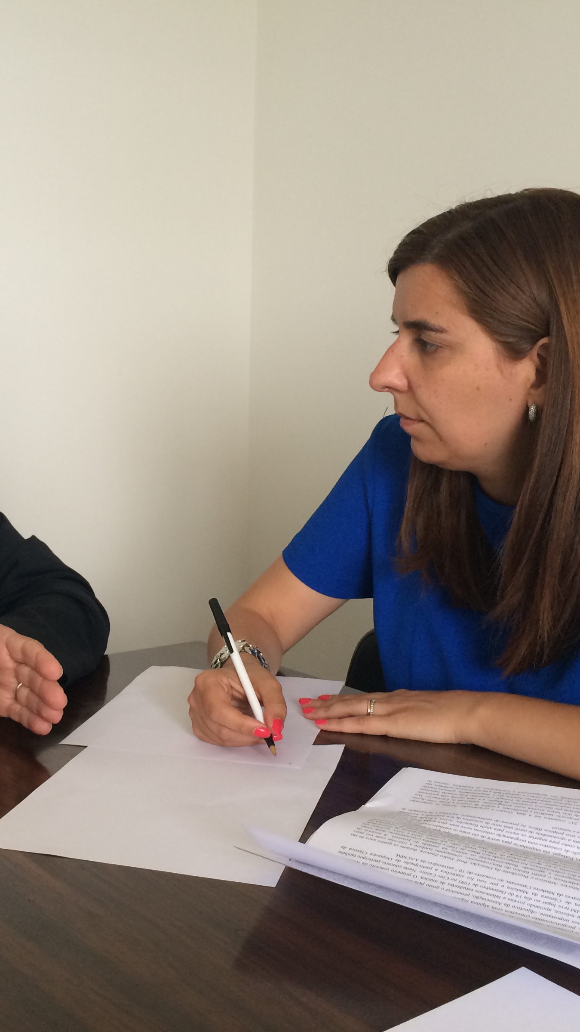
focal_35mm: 43
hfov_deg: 27.3
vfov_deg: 47.4
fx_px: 1176
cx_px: 133
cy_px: 524
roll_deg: +0.1
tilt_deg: -7.8
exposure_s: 1/30
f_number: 2.2
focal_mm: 4.15
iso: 100
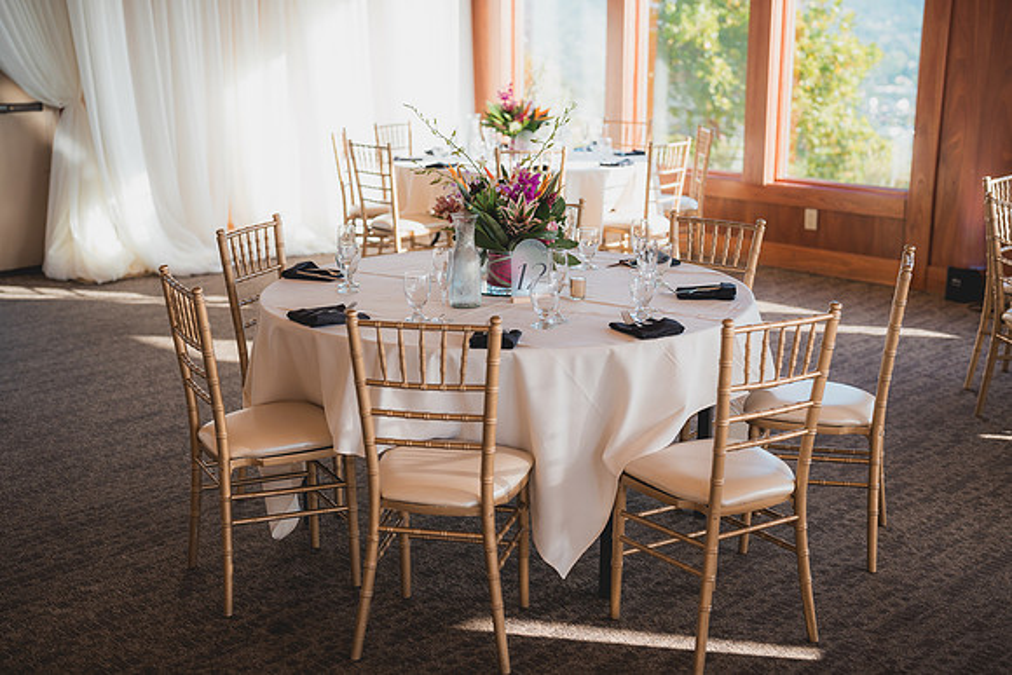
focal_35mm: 50
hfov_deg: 39.6
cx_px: 506
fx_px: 1406
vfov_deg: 27.0
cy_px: 338
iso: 320
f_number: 2.2
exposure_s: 1/640
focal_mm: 50
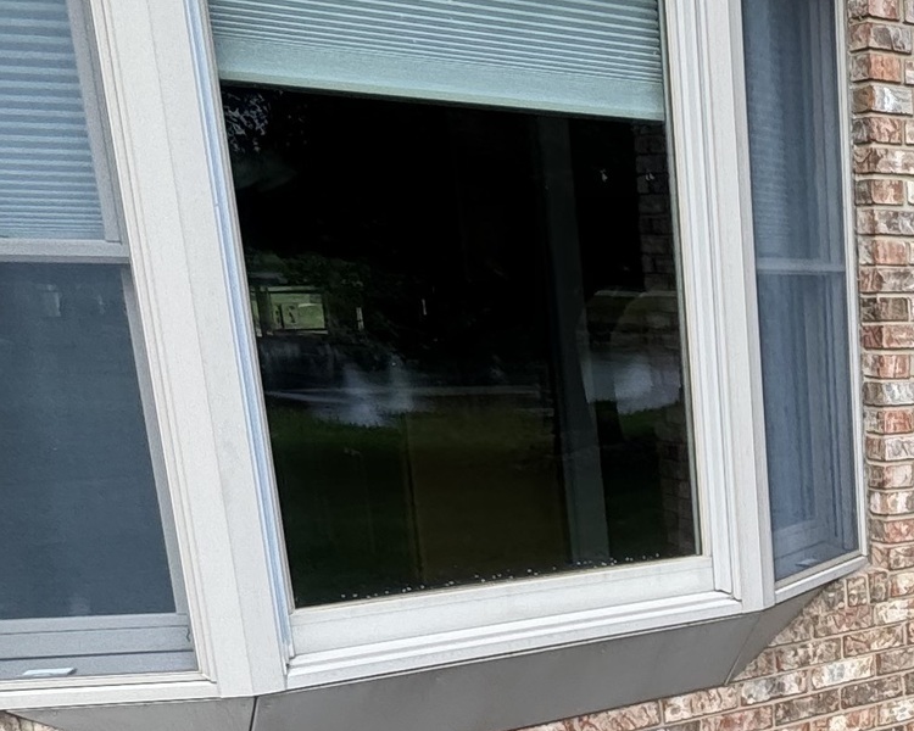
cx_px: 1188
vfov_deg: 26.0
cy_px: 694
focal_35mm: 56
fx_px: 1515
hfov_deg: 27.8
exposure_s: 1/375
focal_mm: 2.22
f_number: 2.2
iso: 40
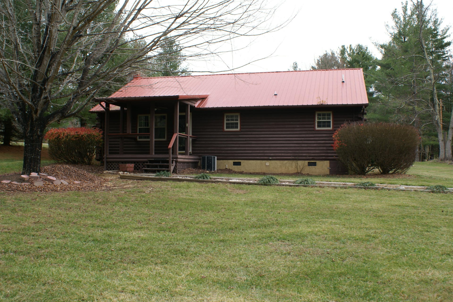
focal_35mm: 36
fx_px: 453
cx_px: 226
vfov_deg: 36.9
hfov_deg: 53.1
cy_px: 151
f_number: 7.1
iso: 100
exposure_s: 1/60
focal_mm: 24
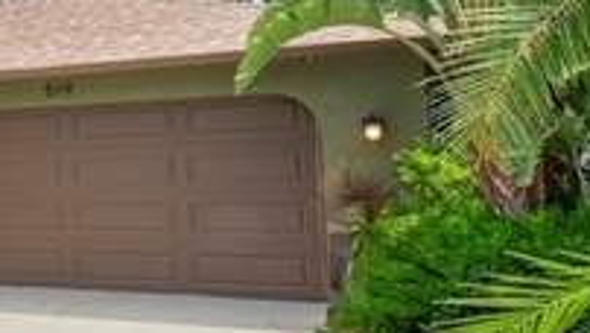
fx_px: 908
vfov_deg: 20.8
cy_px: 171
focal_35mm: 58
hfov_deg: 26.6
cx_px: -280
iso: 800
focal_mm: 14
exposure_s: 1/800
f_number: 11
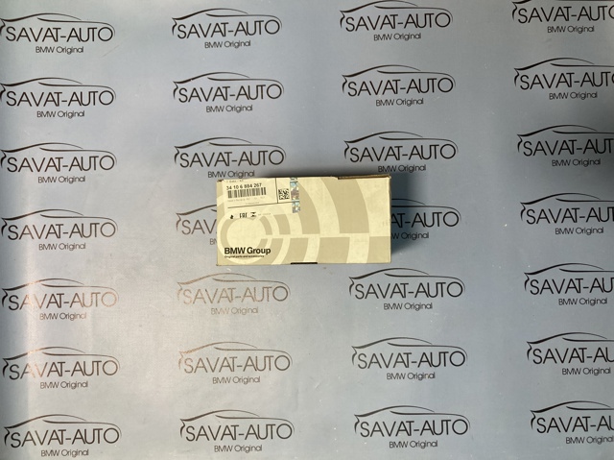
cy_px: 230
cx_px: 307
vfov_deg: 49.7
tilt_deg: -87.2
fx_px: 496
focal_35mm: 28
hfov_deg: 63.5
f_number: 1.8
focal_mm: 3.99
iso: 80
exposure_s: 1/50
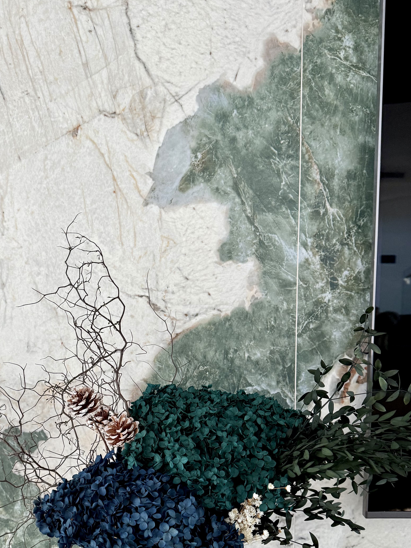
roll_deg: +0.2
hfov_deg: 42.8
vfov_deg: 54.7
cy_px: 344
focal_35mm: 33
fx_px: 522
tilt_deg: -6.2
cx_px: 165
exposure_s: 1/76
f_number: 1.78
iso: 200
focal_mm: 6.76
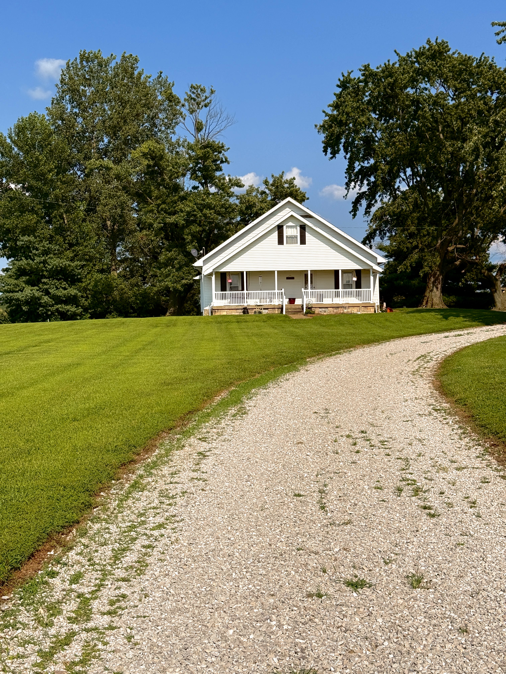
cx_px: 253
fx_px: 936
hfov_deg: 30.3
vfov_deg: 39.7
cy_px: 337
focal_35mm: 48
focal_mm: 6.76
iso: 64
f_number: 1.78
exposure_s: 1/7874
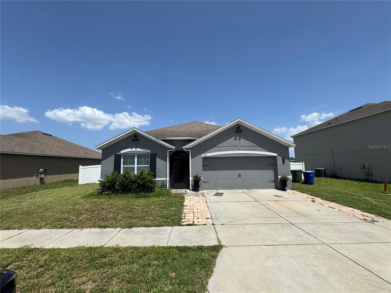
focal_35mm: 14
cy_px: 146
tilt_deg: +4.7
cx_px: 196
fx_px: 158
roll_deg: +0.2
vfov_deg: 85.7
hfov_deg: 102.1
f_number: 2.2
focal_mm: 2.22
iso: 50
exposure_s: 1/2674
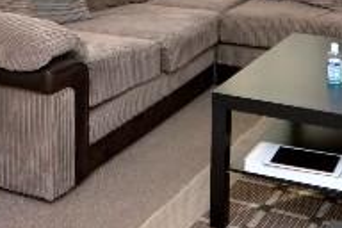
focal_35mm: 80
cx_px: 123
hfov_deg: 25.3
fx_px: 760
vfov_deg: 15.5
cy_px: -129
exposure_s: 1/125
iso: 320
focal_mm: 10
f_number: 5.6
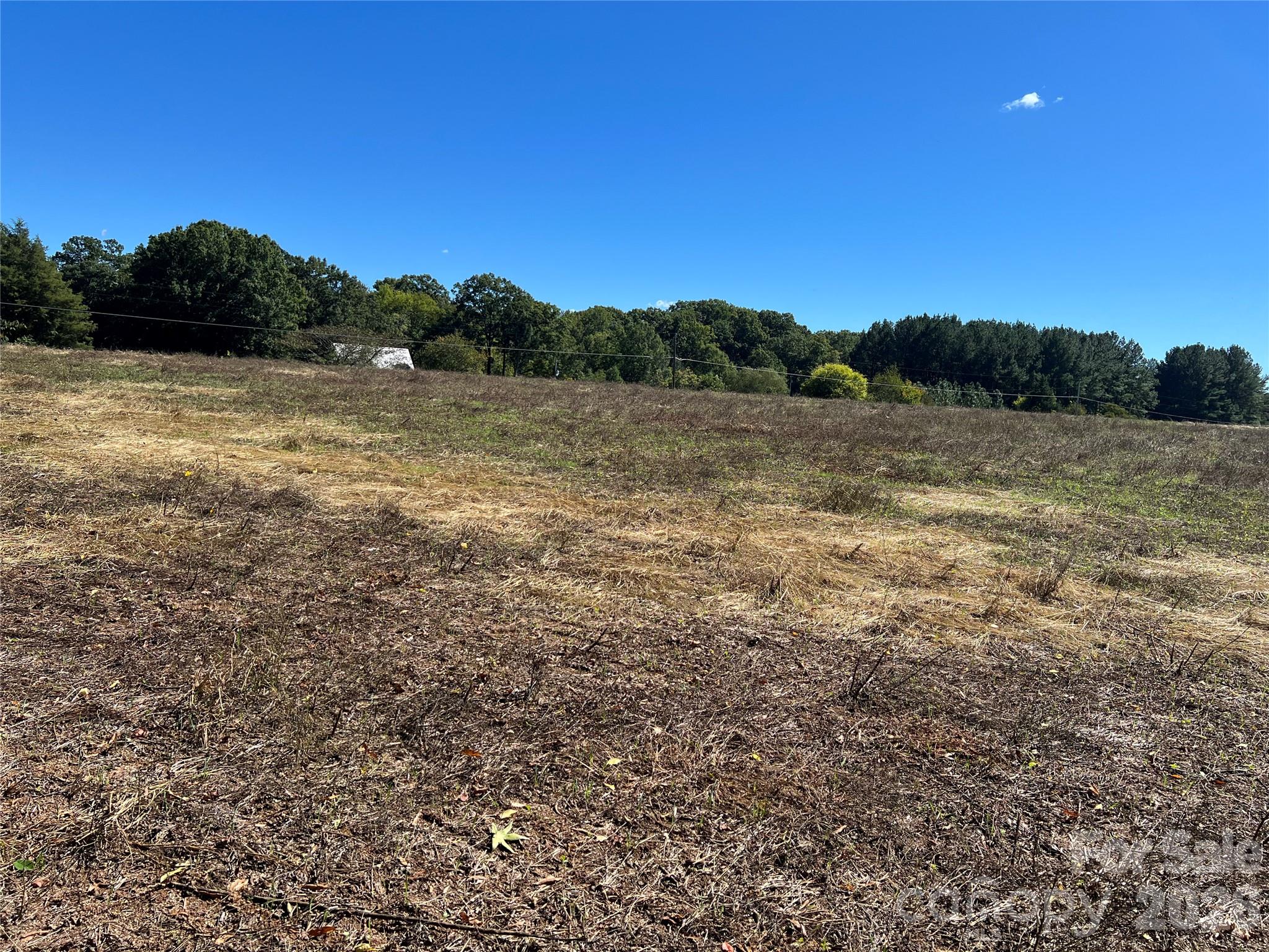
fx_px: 953
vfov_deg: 53.1
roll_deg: -3.1
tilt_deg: -4.3
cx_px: 634
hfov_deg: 67.3
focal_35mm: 26
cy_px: 476
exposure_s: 1/3460
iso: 50
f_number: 1.5
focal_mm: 5.7
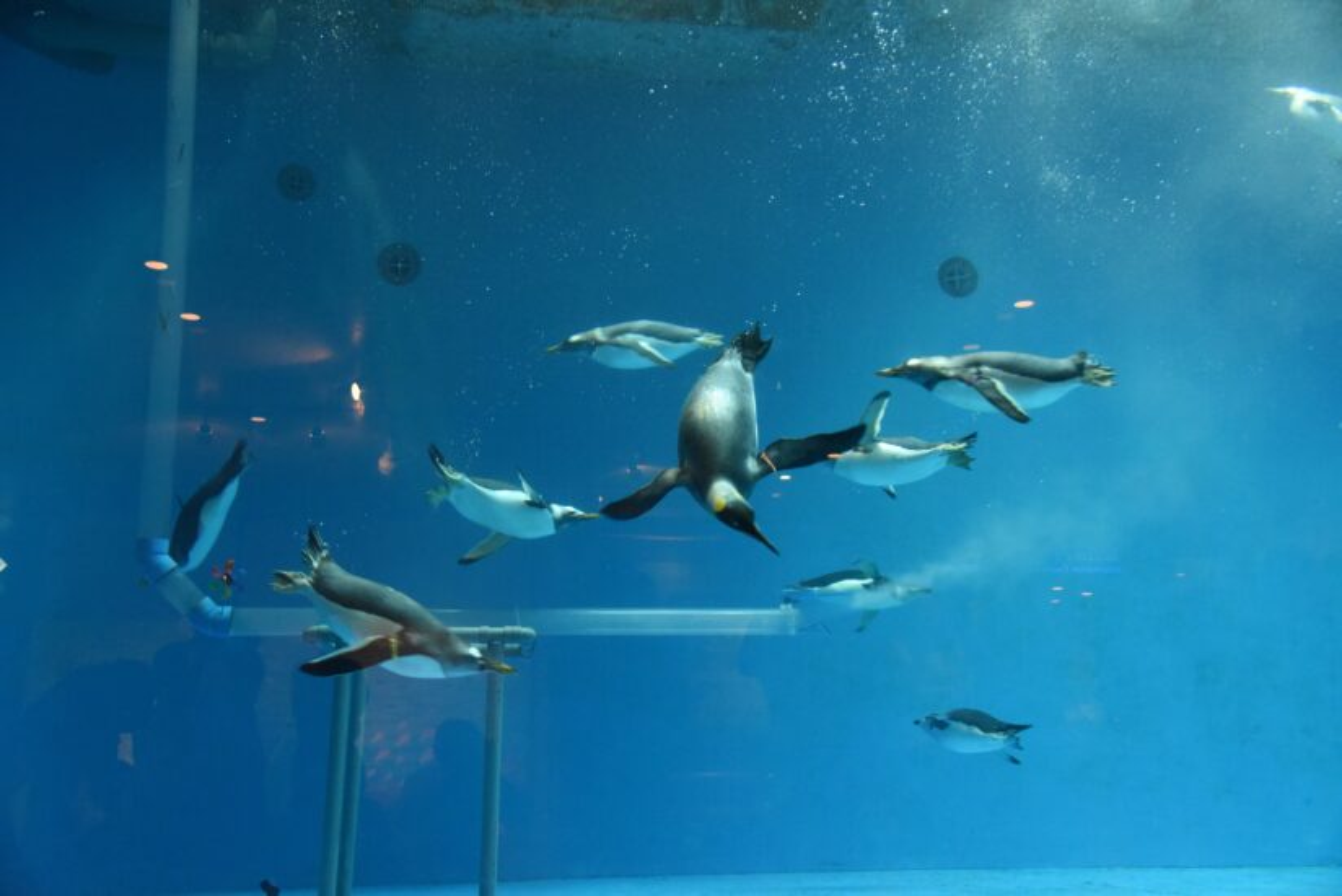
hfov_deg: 55.8
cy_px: 448
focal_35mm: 34
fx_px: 1268
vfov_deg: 38.9
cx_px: 671
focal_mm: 34
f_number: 5
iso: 6400
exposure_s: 1/100
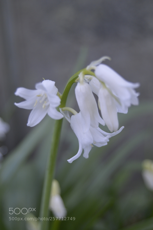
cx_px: 76
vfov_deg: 24.6
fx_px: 527
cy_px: 115
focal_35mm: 82
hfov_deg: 16.5
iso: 450
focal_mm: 55
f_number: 5.6
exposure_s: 1/60
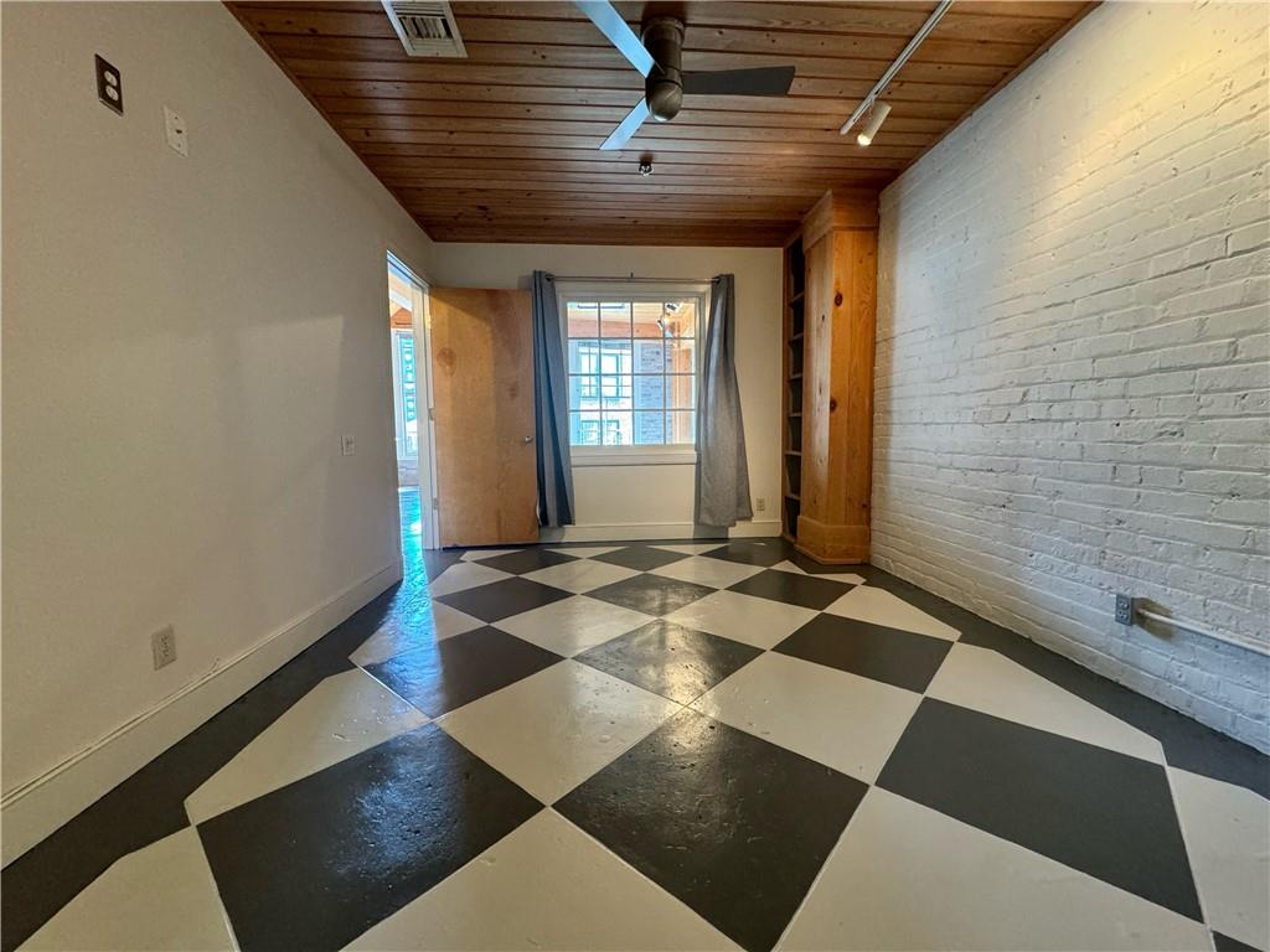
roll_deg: +0.5
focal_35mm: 14
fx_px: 514
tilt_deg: -5.1
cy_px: 476
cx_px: 635
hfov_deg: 102.1
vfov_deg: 85.7
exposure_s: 1/60
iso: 400
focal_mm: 2.22
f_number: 2.2
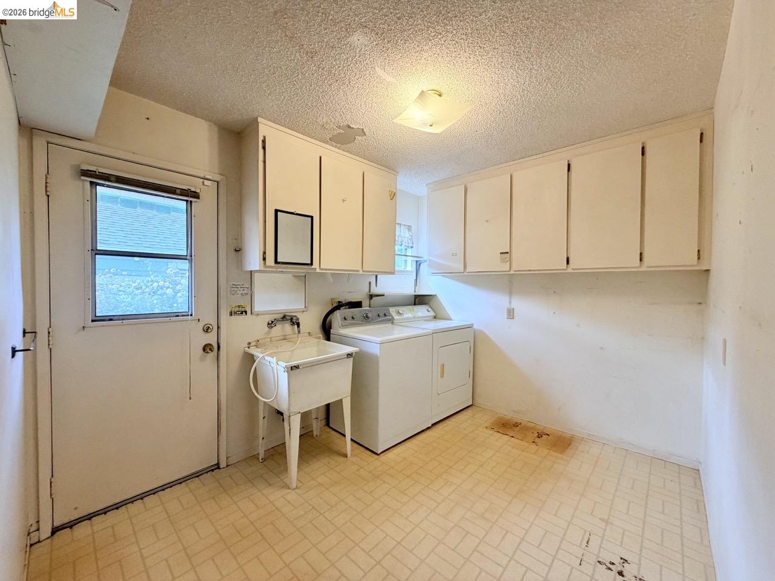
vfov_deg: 85.7
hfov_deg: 102.1
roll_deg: -0.4
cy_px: 290
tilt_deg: -1.3
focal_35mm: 14
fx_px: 313
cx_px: 388
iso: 200
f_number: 2.2
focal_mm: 2.22
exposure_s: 1/120
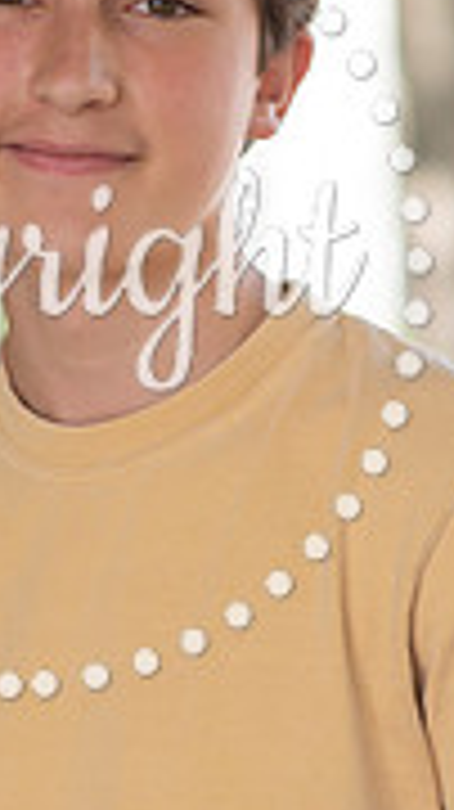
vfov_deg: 9.7
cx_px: 9
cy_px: 436
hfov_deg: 5.4
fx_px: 4781
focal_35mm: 223
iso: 200
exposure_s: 1/320
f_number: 2.8
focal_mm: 85
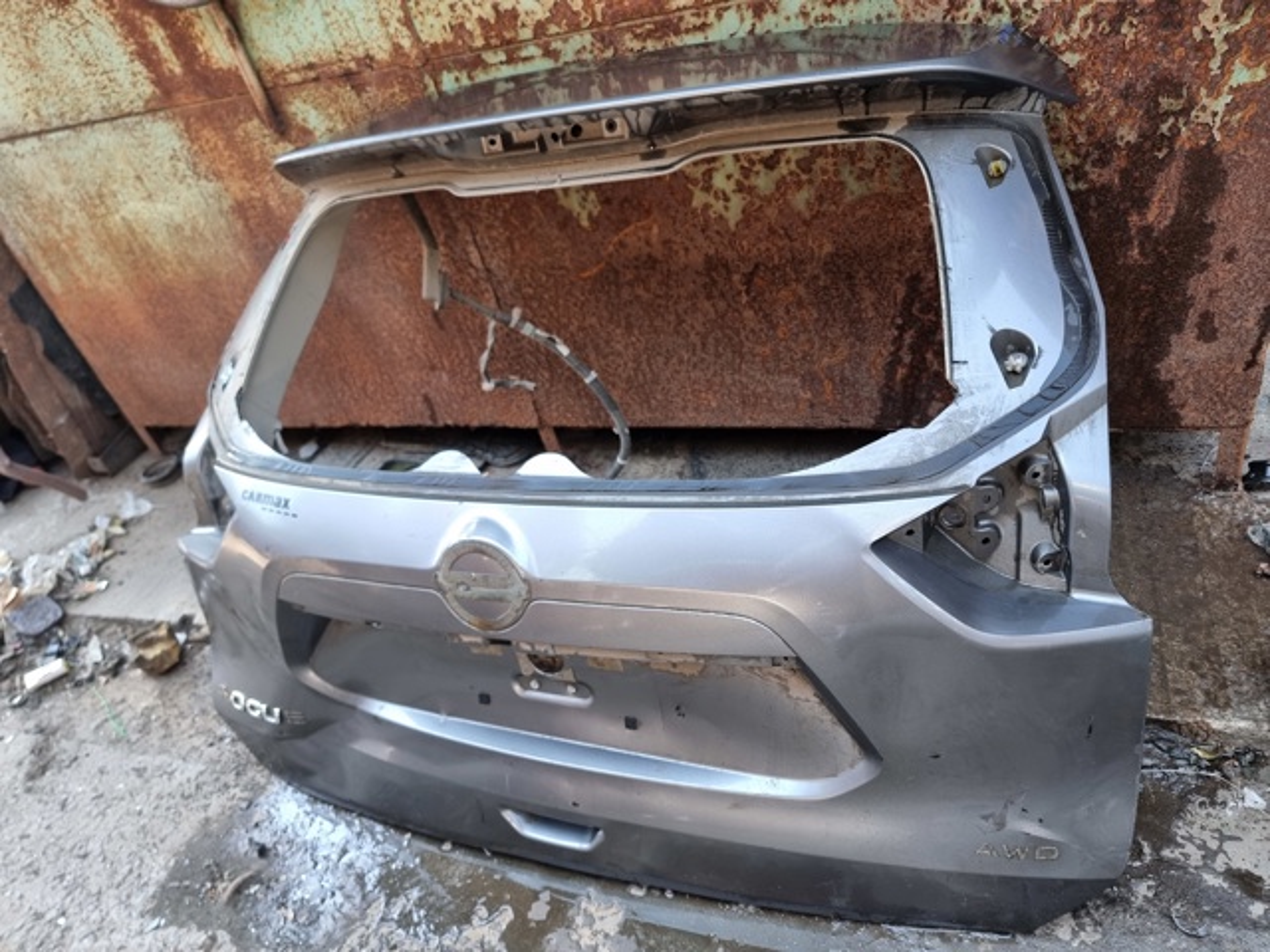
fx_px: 881
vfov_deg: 56.8
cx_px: 635
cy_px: 476
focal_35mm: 24
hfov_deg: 71.6
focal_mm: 6.7
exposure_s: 1/100
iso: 64
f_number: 1.8
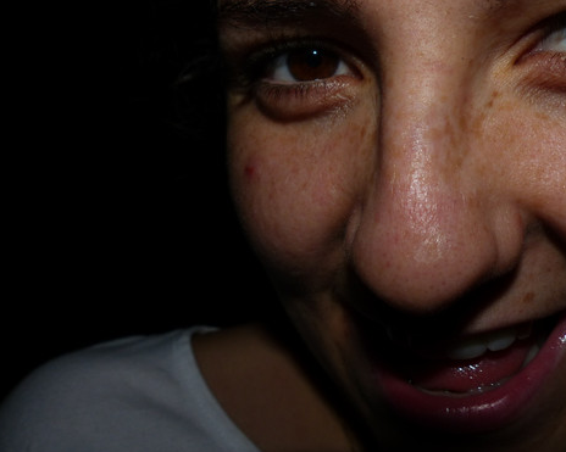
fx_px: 586
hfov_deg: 51.4
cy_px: 203
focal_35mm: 35
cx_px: 324
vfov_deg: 42.2
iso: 100
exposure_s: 1/60
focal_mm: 4.5
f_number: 2.8
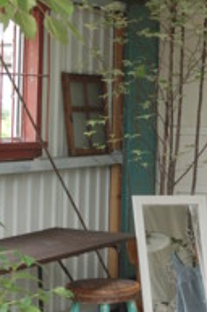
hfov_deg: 11.1
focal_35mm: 122
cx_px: 182
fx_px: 1057
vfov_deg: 16.8
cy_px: 150
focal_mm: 35
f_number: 5.6
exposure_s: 1/125
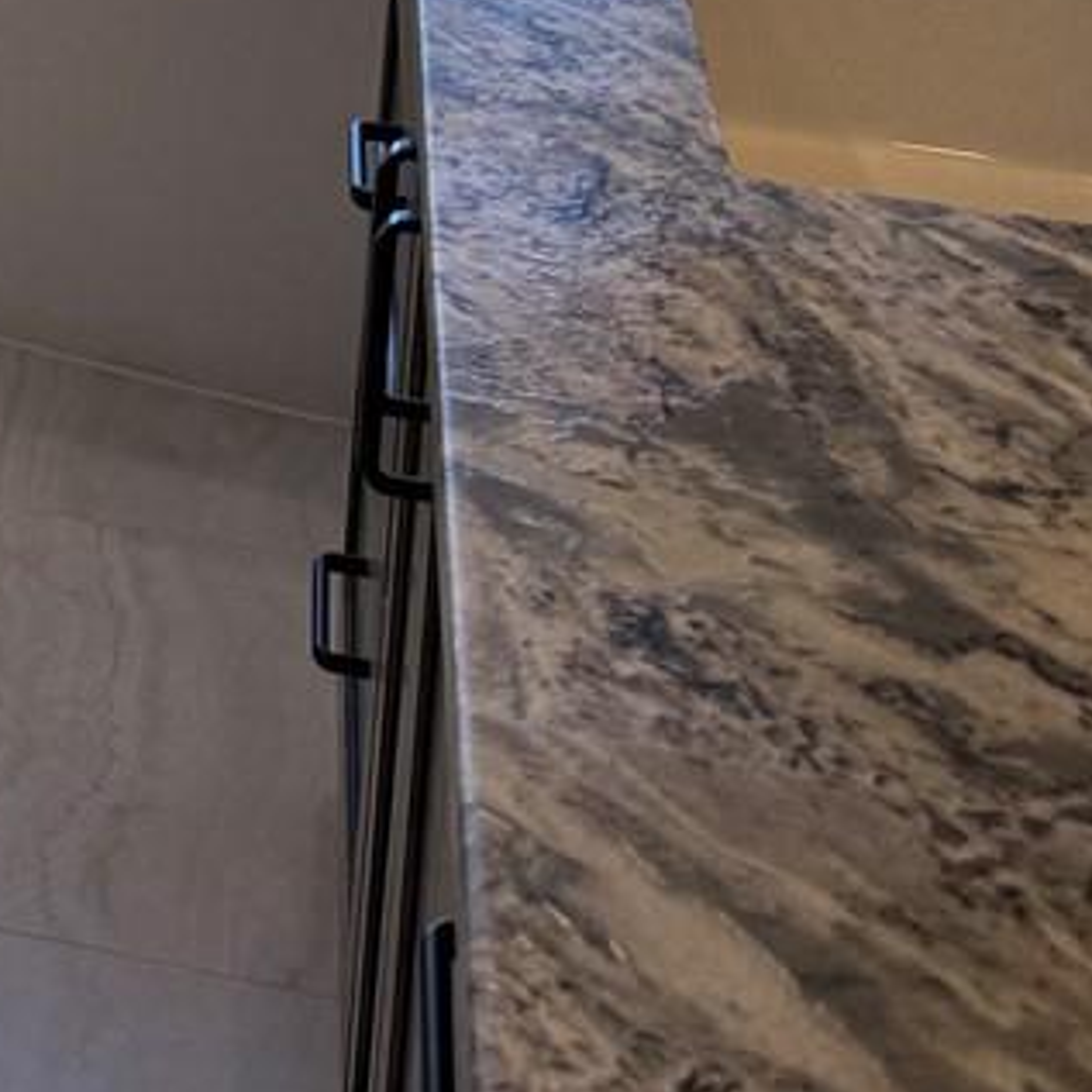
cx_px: -1209
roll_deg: -0.6
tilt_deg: -9.7
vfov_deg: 14.5
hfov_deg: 13.5
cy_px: -796
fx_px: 3819
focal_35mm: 107
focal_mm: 6.76
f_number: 1.78
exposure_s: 1/900
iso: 80
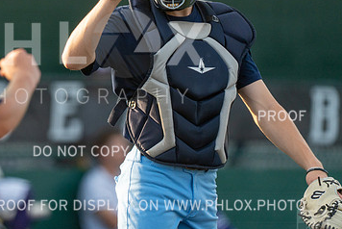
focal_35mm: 834
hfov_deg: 2.5
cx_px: 82
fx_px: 7929
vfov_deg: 1.7
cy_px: 56
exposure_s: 1/1250
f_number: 6.3
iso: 800
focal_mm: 512
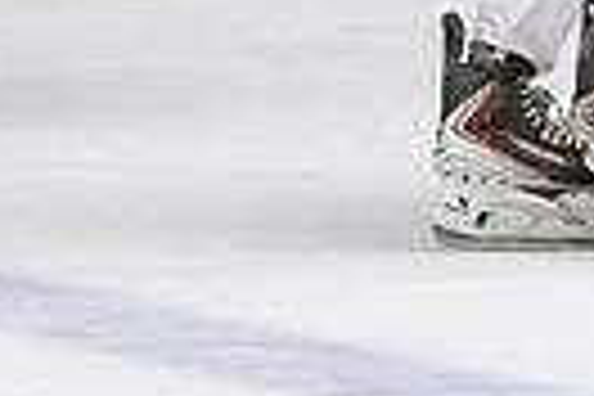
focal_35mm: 992
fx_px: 16367
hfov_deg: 2.1
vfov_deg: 1.4
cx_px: 1065
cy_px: -360
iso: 2000
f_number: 3.2
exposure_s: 1/640
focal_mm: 130
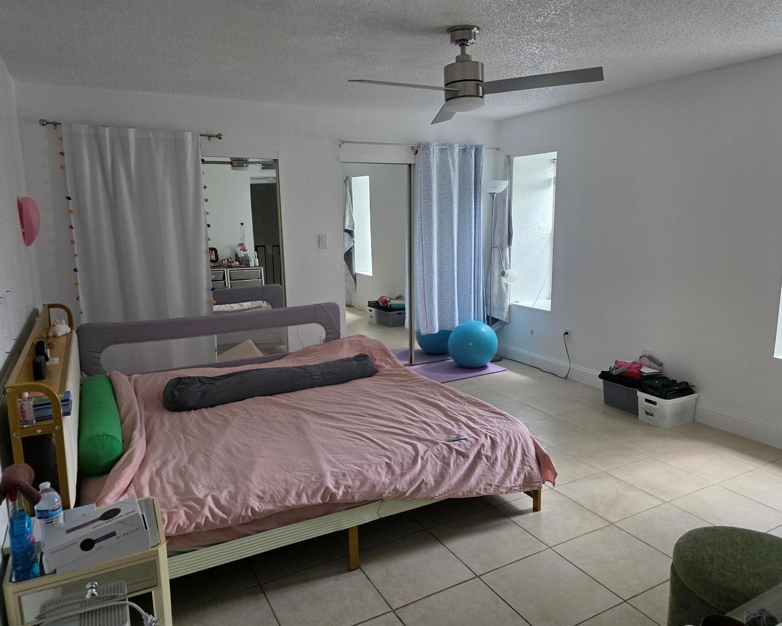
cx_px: 394
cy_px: 313
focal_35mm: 24
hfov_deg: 70.3
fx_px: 555
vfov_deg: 58.8
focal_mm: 6.3
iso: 160
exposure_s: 1/180
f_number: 1.7
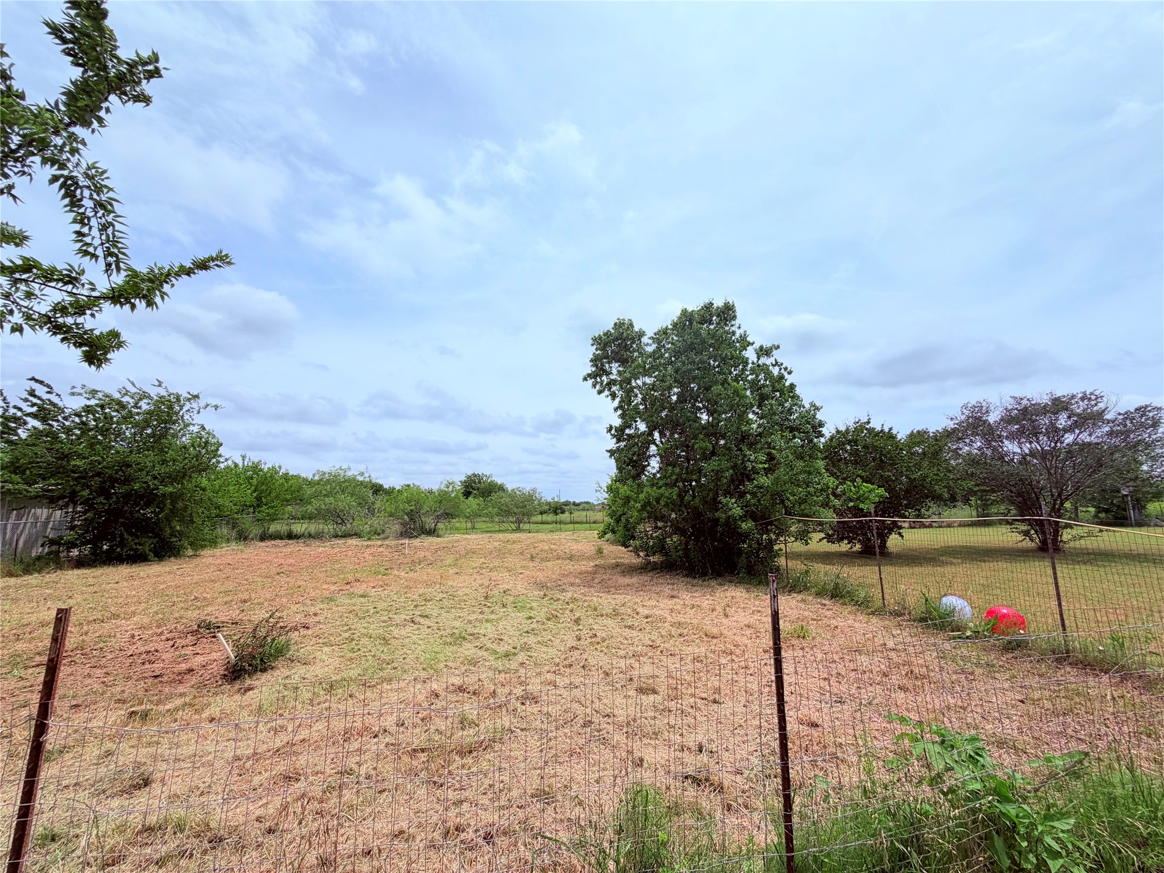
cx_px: 582
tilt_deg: +8.3
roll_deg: +1.2
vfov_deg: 85.7
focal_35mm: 14
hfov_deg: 102.1
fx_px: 471
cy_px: 436
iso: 20
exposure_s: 1/2024
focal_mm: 2.22
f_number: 2.2
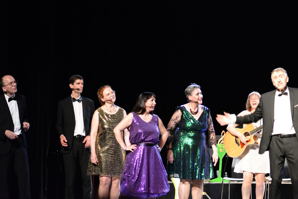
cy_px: 100
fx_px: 869
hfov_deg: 19.5
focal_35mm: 105
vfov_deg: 13.0
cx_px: 149
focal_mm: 70
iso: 3200
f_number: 4
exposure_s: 1/50
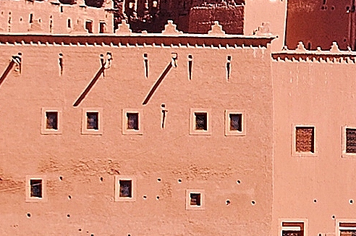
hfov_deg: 5.4
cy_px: 101
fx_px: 3734
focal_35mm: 378
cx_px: 582
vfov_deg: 3.6
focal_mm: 55
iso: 200
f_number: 10
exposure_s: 1/400
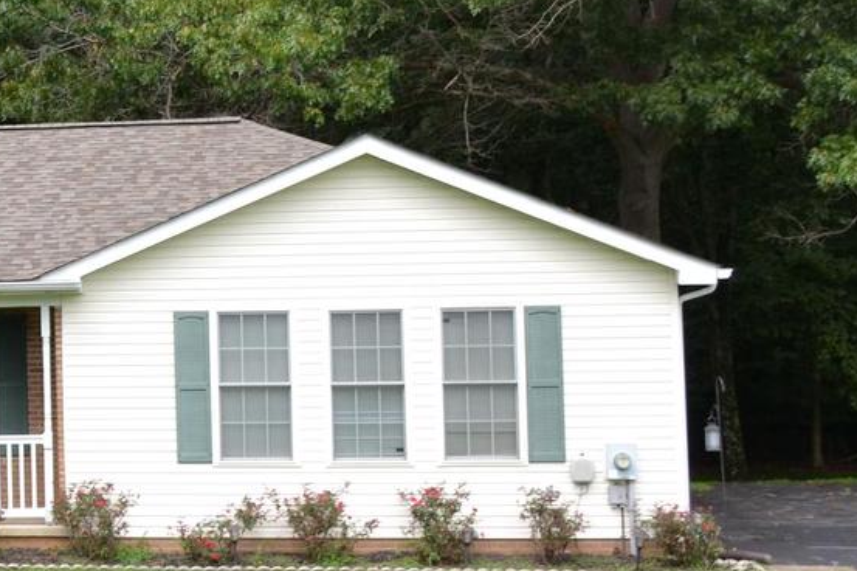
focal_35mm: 86
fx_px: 2046
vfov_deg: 15.8
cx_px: -191
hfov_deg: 21.8
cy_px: 188
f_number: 5.6
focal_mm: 22
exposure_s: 1/200
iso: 100
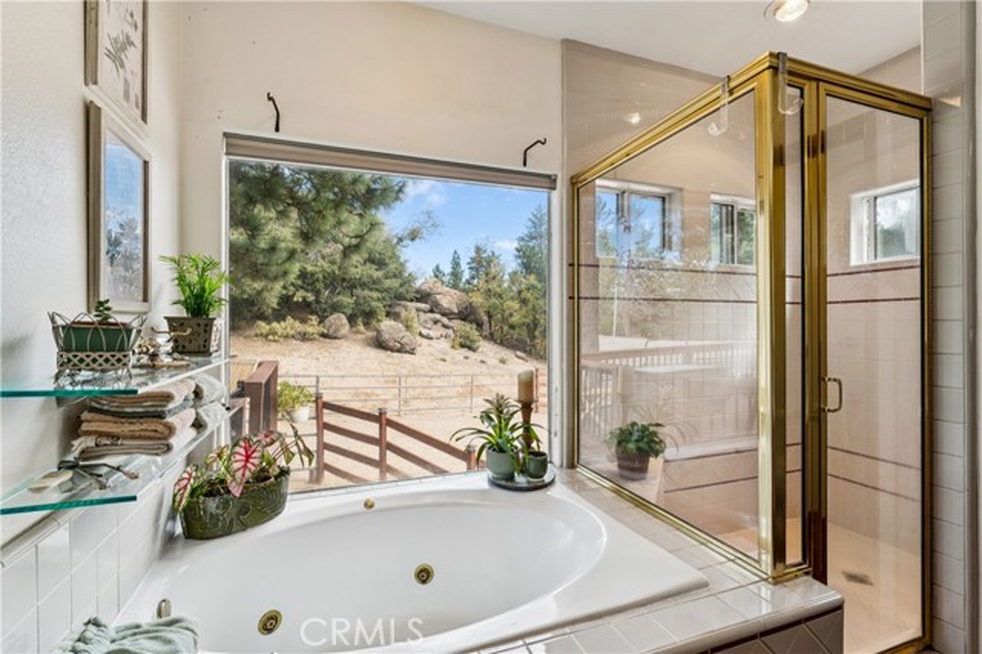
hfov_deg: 96.1
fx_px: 442
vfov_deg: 73.0
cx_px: 491
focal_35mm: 16
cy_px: 327
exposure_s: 1/10
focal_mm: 16.2
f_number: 13
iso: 100
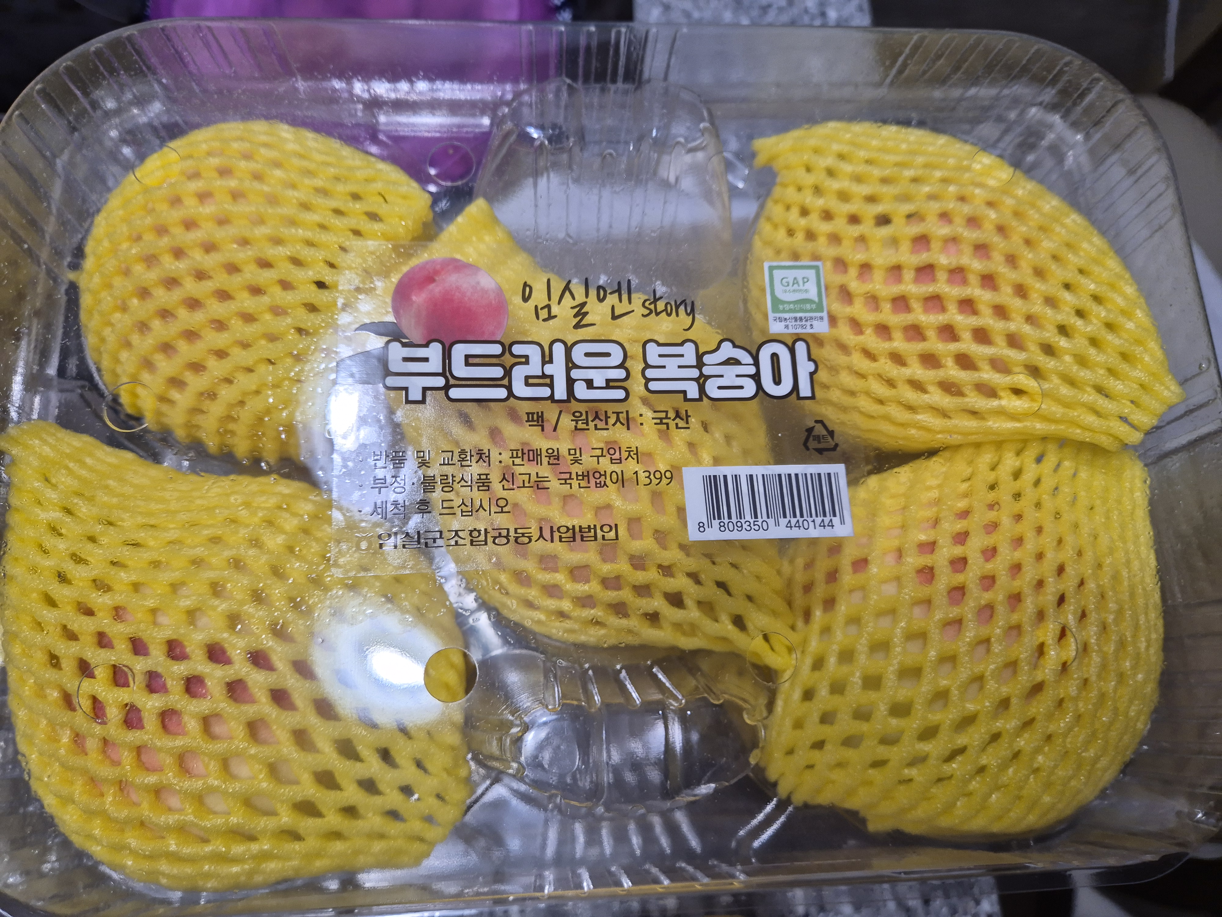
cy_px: 458
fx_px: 812
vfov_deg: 58.9
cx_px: 611
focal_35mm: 23
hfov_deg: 73.9
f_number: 1.8
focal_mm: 5.4
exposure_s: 1/120
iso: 80
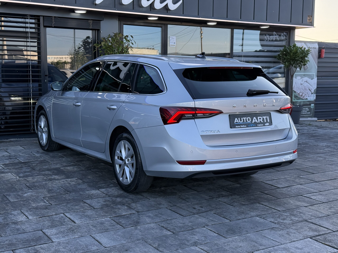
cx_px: 169
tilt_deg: -5.3
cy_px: 126
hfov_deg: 39.7
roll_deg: -0.8
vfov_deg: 30.3
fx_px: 469
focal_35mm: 48
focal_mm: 6.76
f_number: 1.78
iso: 100
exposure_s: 1/802
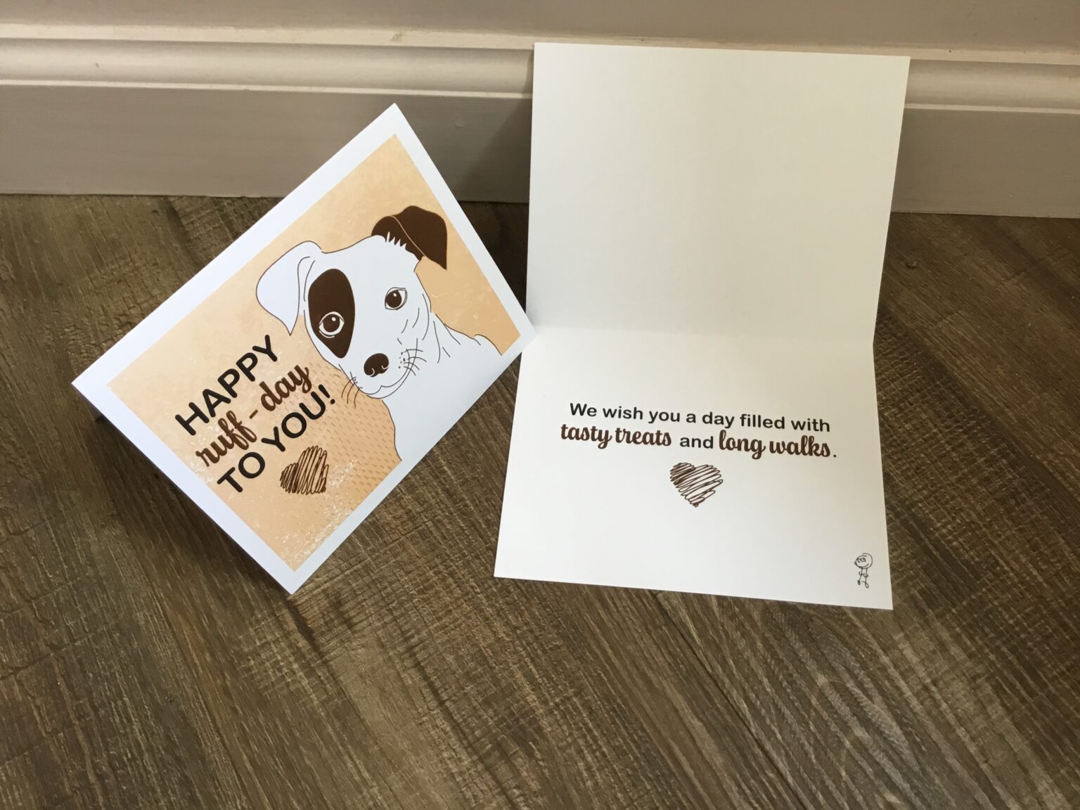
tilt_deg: -61.7
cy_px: 405
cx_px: 540
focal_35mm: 31
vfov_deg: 45.4
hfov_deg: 58.4
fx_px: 967
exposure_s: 1/30
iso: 64
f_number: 2.4
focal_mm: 3.3
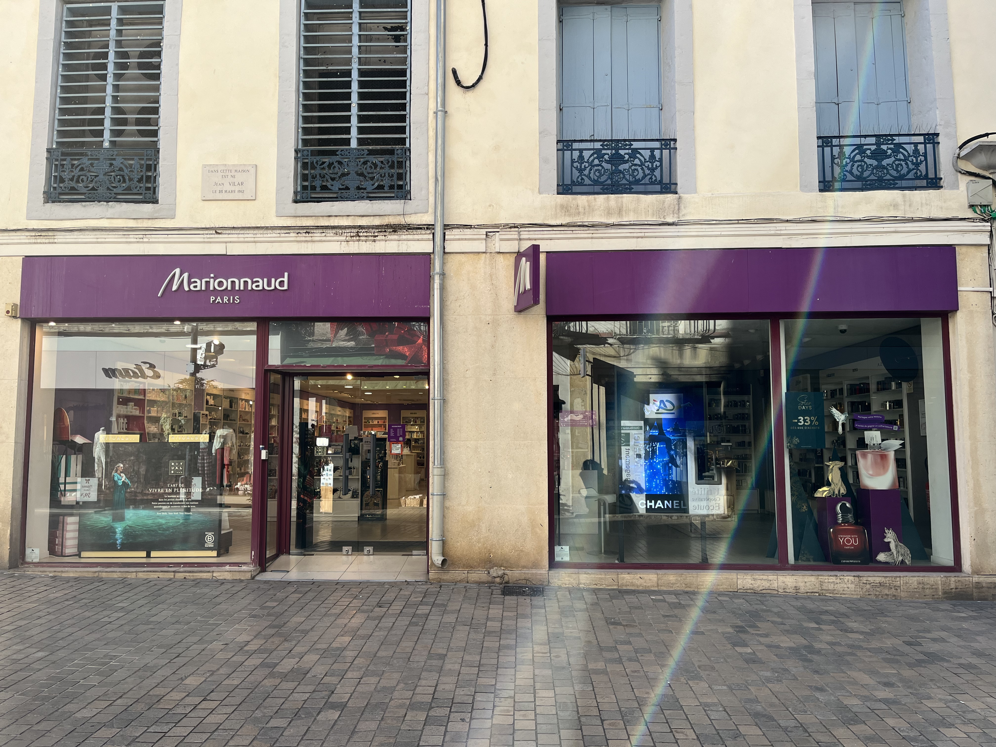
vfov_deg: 53.1
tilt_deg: +5.0
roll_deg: +0.3
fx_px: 748
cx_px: 498
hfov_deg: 67.3
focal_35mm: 26
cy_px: 374
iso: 50
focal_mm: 5.1
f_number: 1.6
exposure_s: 1/804
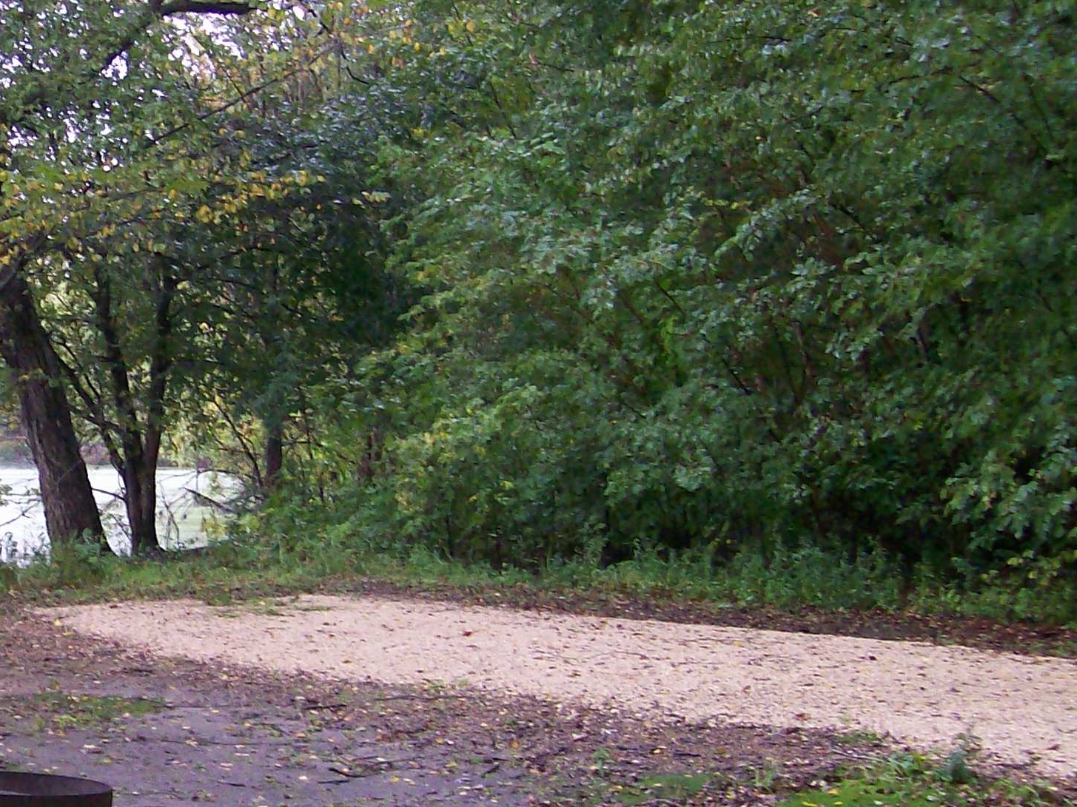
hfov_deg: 24.2
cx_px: -58
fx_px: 2364
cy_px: 404
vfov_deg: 19.4
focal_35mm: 76
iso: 160
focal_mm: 6
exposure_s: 1/25.2
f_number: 2.7
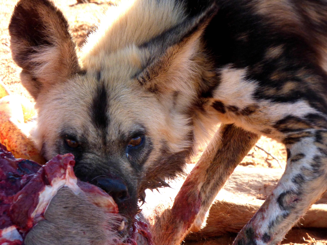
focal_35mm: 607
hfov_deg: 3.3
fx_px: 5734
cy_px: 122
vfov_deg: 2.5
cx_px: 164
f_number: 5.6
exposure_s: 1/320
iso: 320
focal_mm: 98.78
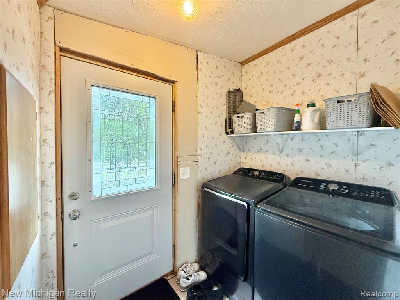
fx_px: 162
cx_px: 200
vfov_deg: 85.7
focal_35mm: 14
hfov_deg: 102.1
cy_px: 150
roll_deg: -0.4
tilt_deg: -0.8
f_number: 2.2
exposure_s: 1/120
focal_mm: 2.22
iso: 400
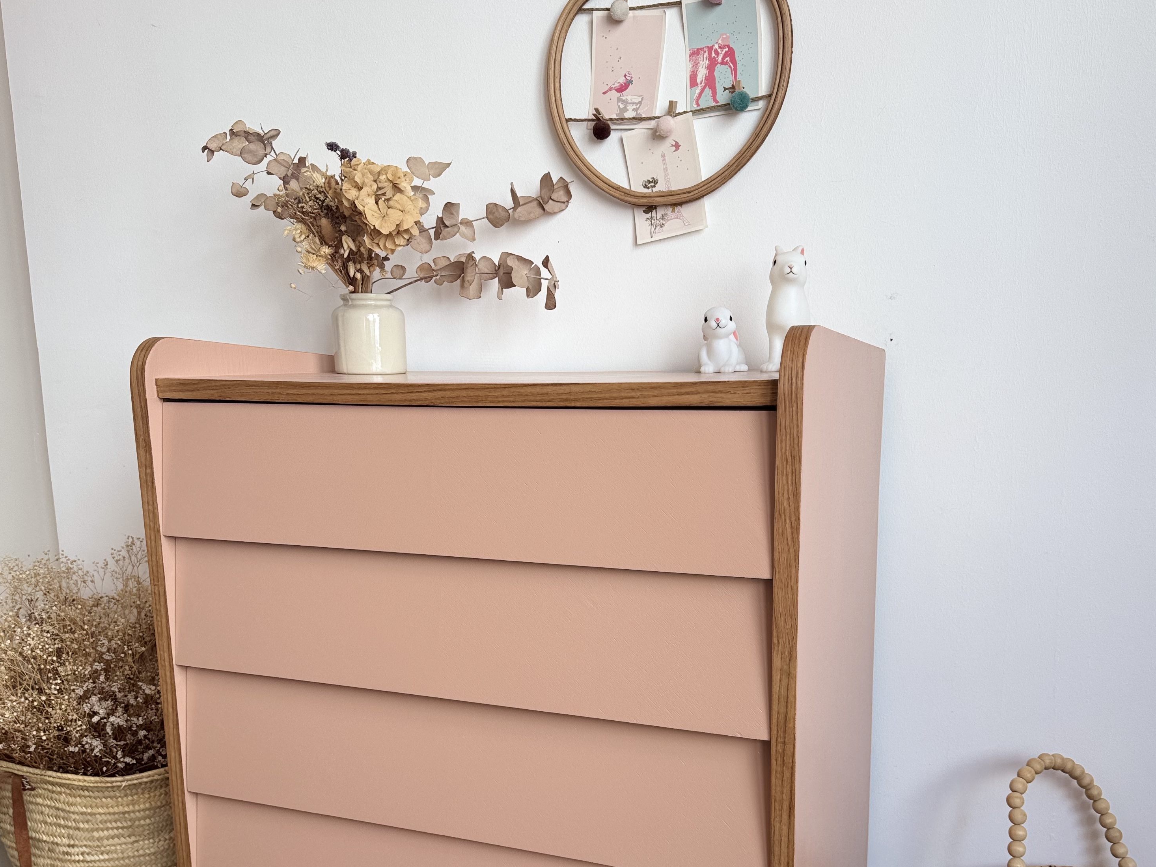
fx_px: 1102
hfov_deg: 55.3
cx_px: 588
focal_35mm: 33
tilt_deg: -9.8
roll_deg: +1.1
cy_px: 577
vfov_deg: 42.4
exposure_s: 1/368
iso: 80
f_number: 1.78
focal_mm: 6.76
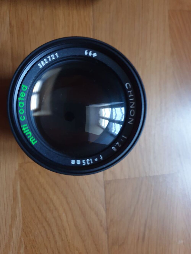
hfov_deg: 53.1
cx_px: 96
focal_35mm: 26
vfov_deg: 67.3
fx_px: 191
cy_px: 127
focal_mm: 4.3
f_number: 1.5
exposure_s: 1/10
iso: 320
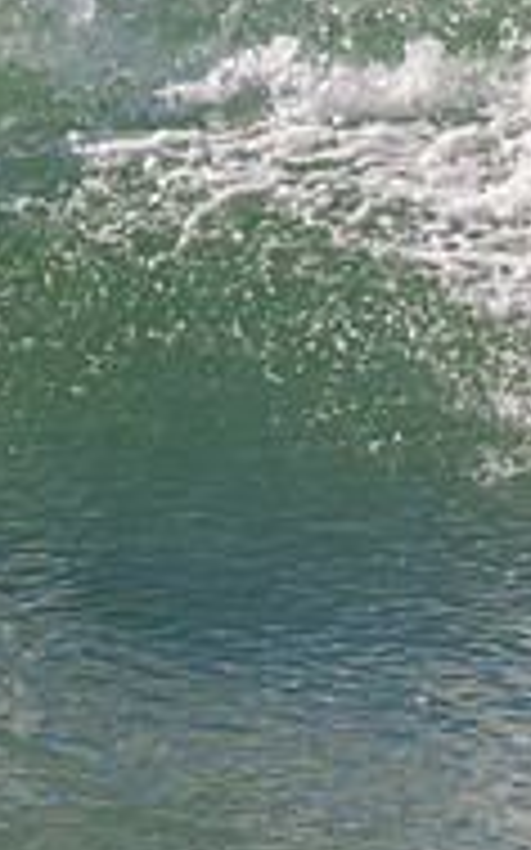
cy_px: 164
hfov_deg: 0.5
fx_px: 58139
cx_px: -738
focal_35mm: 2509
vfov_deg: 0.8
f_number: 11
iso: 900
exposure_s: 1/2000
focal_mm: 800
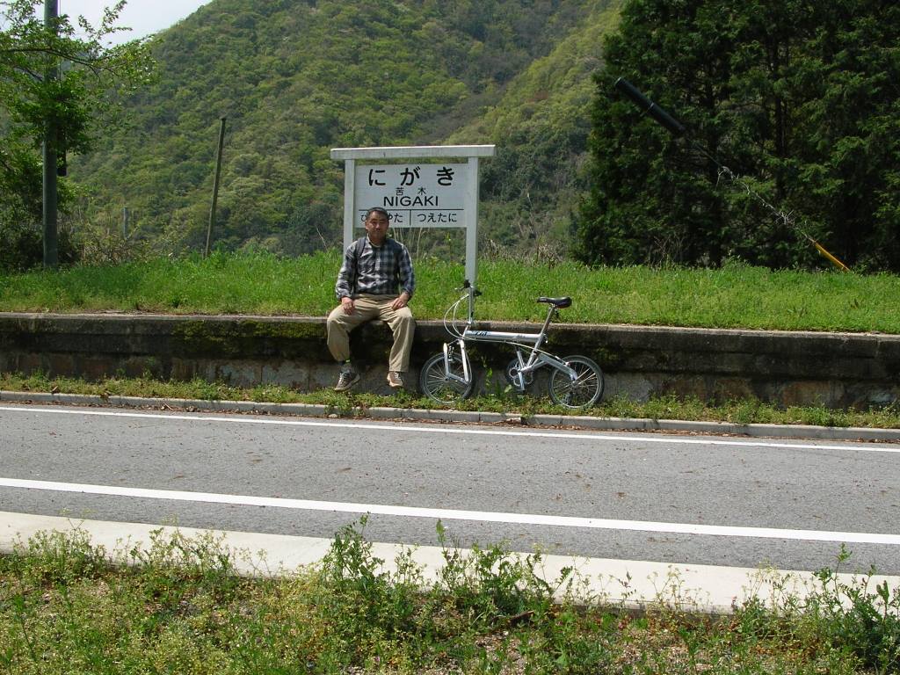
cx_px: 450
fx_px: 910
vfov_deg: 40.7
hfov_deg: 52.6
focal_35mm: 35
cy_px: 338
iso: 50
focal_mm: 5.8
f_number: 5.6
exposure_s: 1/286
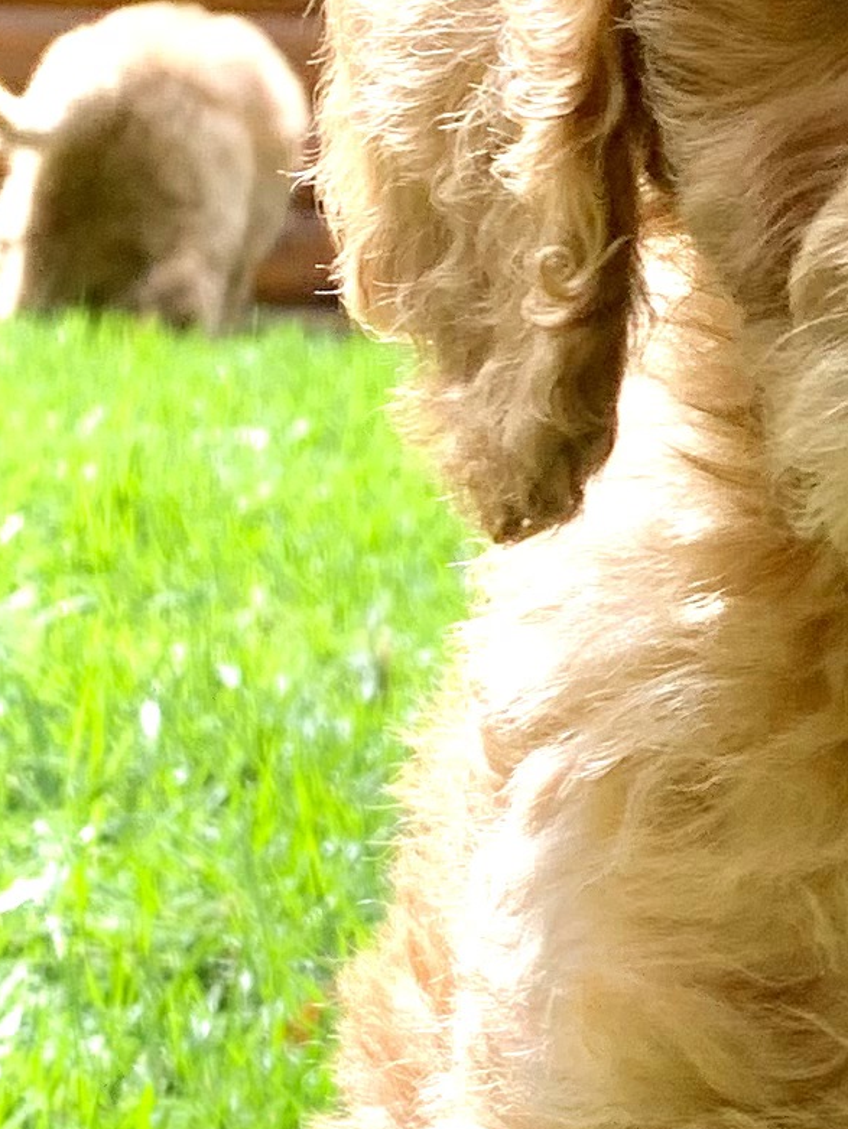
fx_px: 4374
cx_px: 1170
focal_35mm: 134
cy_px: 319
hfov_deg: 10.8
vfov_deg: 14.7
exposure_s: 1/291
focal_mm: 4.25
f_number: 1.8
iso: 25
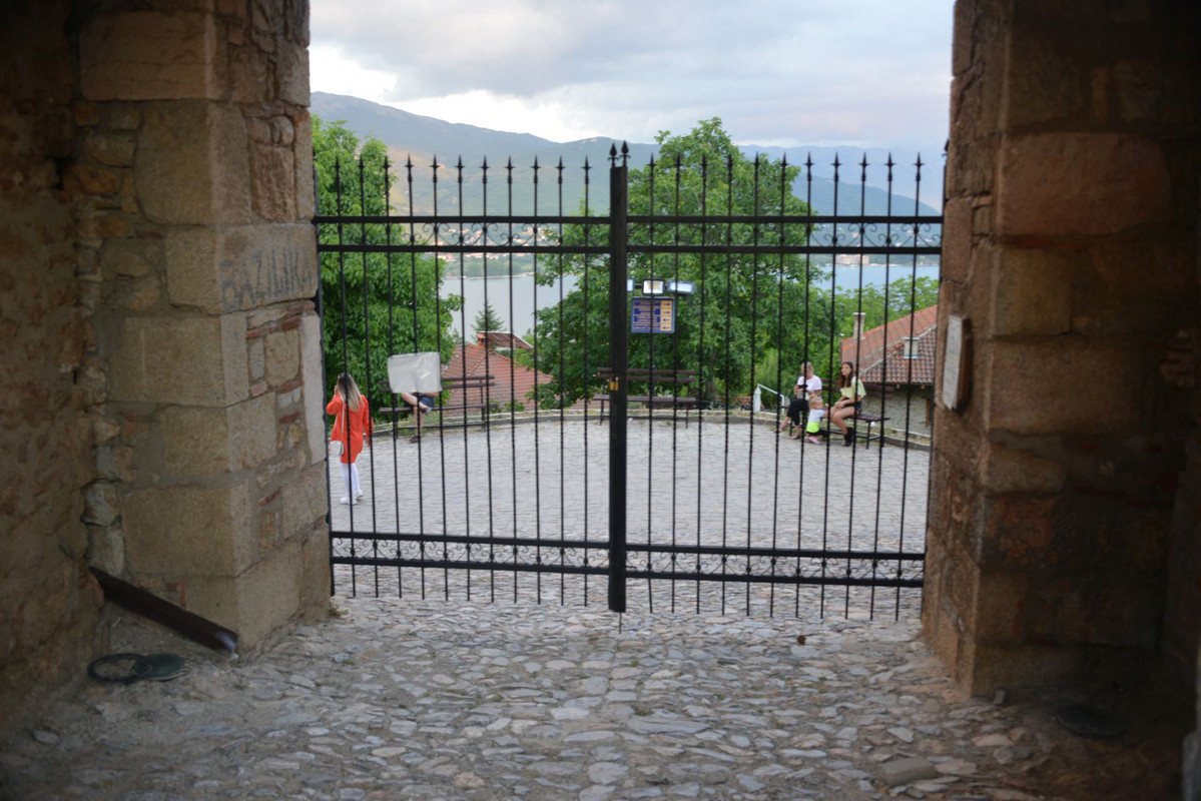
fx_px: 1068
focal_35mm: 32
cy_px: 400
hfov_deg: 58.7
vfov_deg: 41.1
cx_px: 600
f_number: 3.5
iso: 360
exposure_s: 1/30
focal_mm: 32
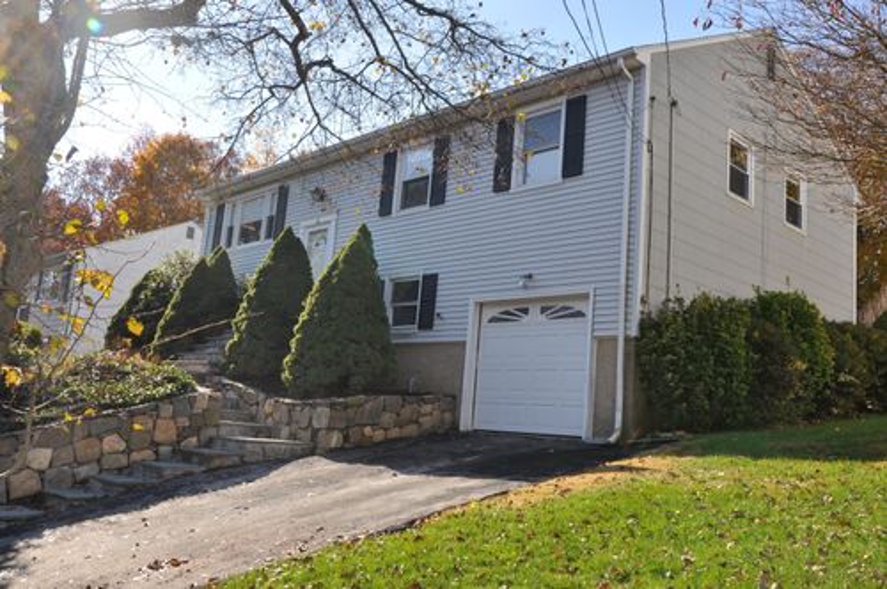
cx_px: 444
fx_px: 812
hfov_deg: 57.3
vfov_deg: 39.9
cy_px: 294
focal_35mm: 33
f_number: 9
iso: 200
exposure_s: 1/200
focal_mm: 22
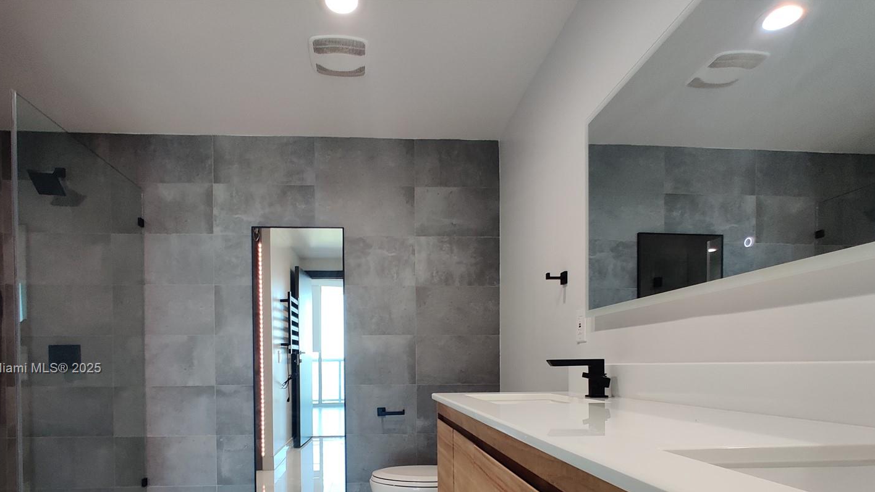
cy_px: 369
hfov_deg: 99.1
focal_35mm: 16
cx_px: 398
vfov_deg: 63.2
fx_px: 371
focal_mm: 2.25
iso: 200
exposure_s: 1/50
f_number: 2.2
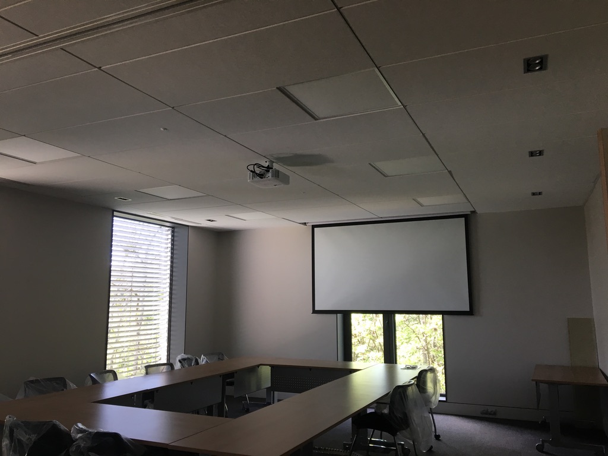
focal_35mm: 29
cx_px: 304
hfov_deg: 61.7
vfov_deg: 48.2
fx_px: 509
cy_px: 228
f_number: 2.2
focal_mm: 4.15
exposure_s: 1/33
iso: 25
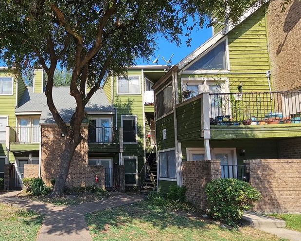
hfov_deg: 69.1
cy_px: 153
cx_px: 55
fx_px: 187
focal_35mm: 21
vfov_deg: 64.4
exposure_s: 1/1093
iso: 50
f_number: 2.2
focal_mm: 2.2
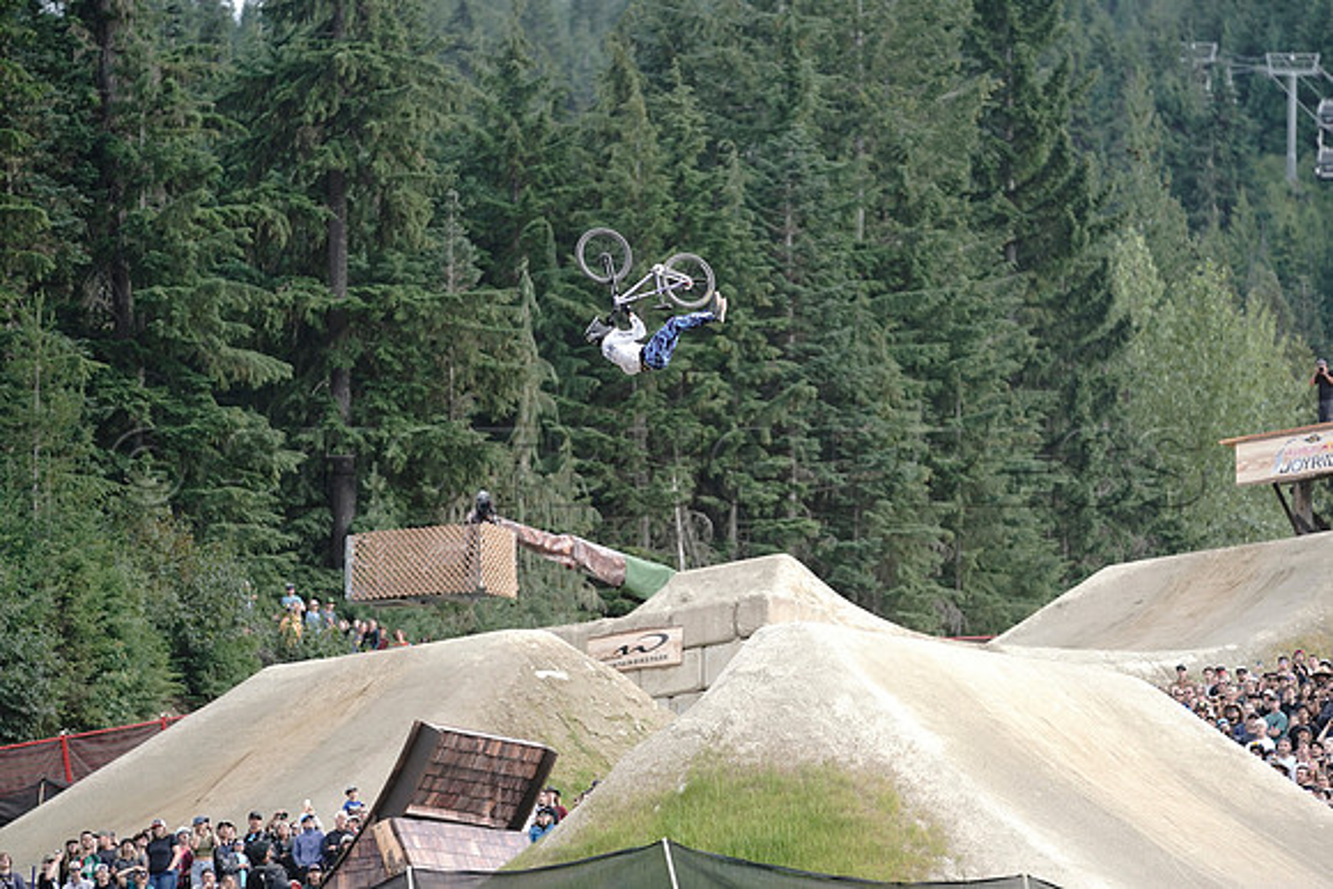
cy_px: 444
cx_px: 666
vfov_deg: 6.9
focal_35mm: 200
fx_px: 7407
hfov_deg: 10.3
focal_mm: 200
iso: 500
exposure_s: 1/1000
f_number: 2.8
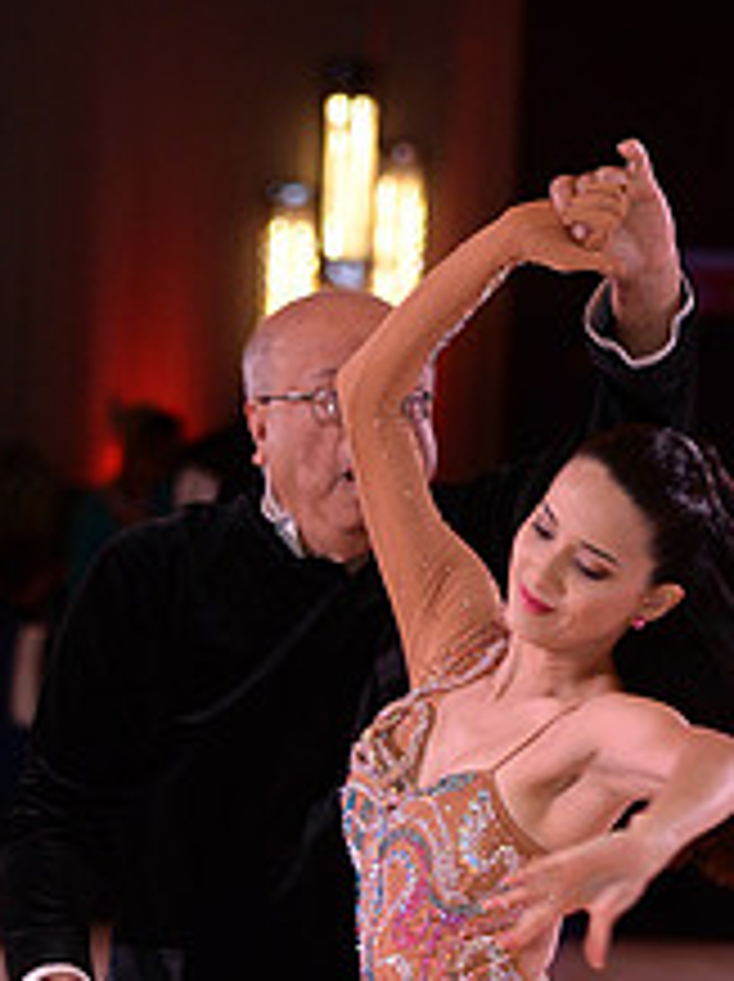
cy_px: 1152
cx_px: 448
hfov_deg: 4.8
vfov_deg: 6.4
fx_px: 8697
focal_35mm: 307
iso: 1600
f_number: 4
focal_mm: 120
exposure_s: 1/250
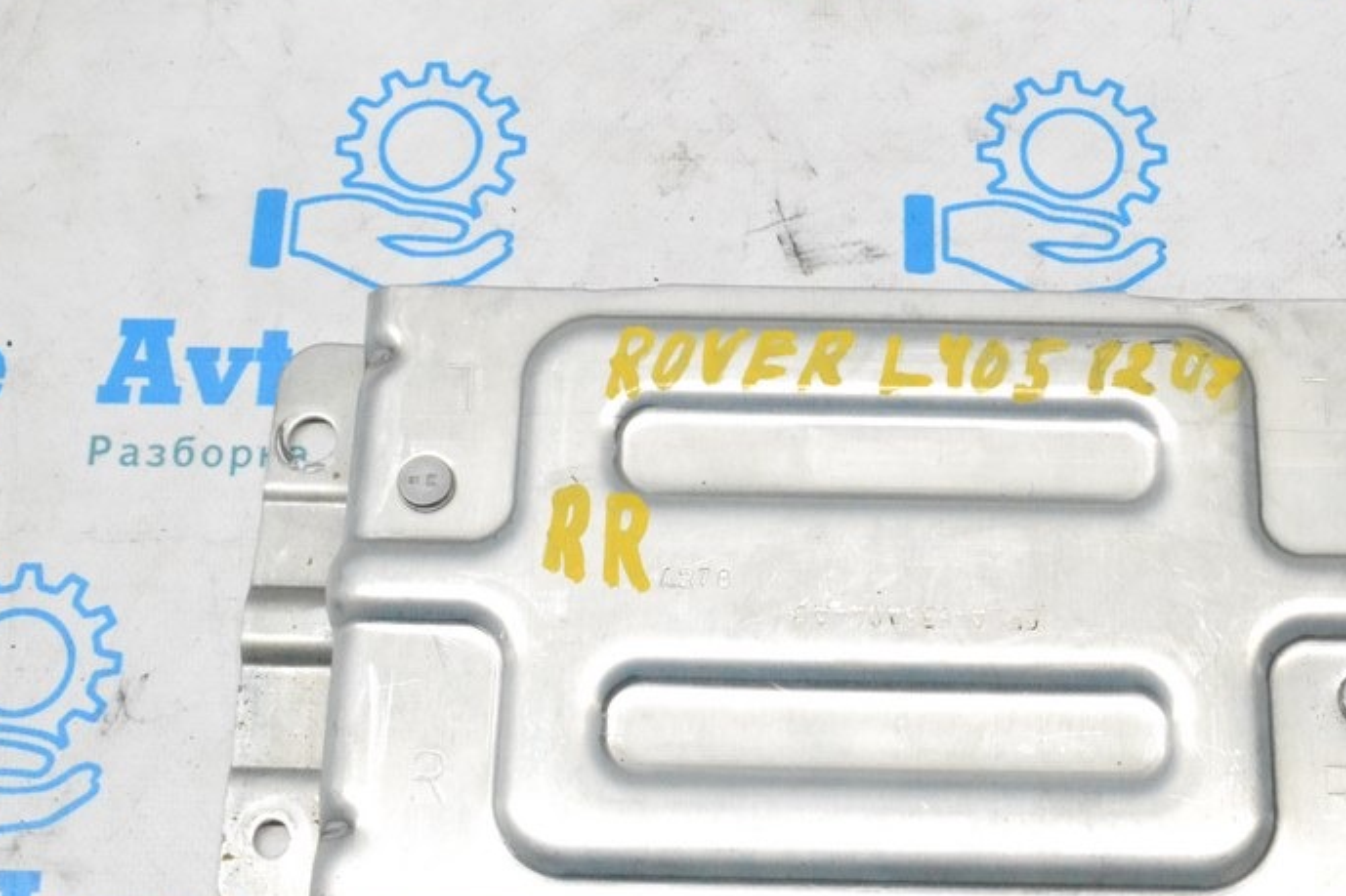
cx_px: 815
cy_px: 522
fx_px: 2168
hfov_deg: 34.4
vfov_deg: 23.3
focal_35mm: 58
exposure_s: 1/160
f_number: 11
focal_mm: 26
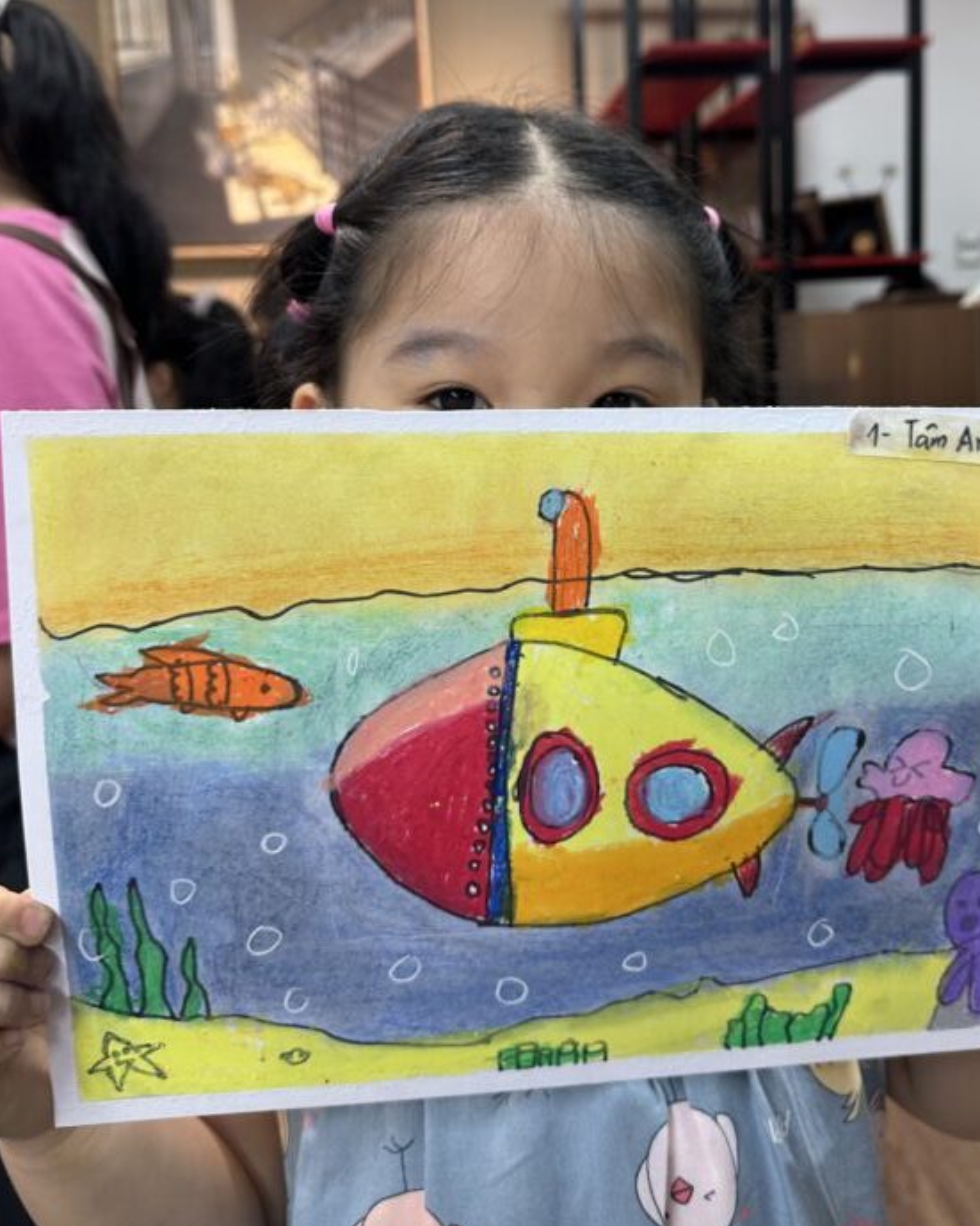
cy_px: 461
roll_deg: +0.9
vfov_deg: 52.3
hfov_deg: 43.2
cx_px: 583
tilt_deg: -5.7
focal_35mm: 34
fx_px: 1233
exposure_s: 1/100
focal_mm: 6.86
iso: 80
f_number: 1.78
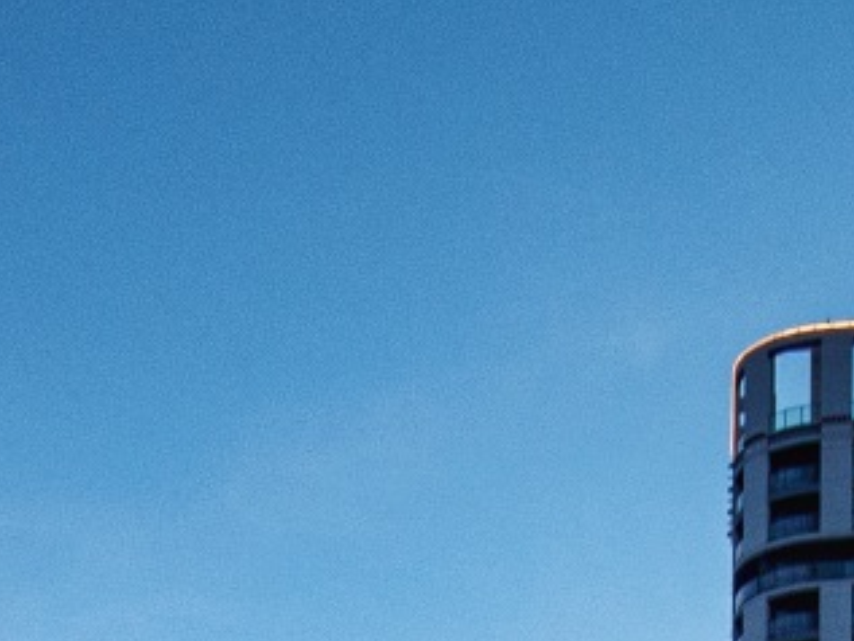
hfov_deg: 15.5
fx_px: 3110
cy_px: 1799
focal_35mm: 126
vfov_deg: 9.6
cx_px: 151
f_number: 8
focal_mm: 10
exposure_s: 1/20
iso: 320
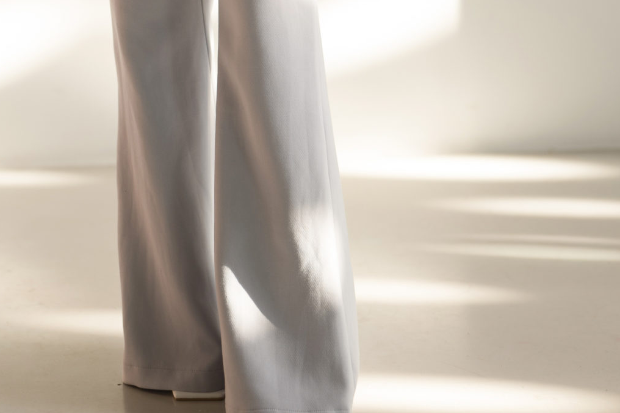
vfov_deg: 10.4
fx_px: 2170
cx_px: 229
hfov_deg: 16.2
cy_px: -279
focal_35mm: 126
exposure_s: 1/100
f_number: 1.4
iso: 100
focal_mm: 50
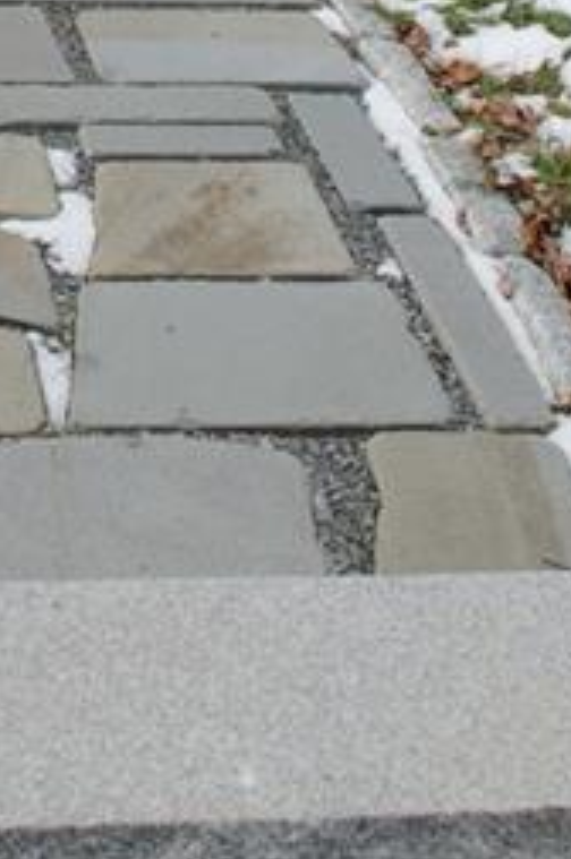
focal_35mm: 100
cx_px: 95
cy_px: -302
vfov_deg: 18.8
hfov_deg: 13.6
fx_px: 2386
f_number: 8
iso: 180
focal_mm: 22
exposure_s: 1/250
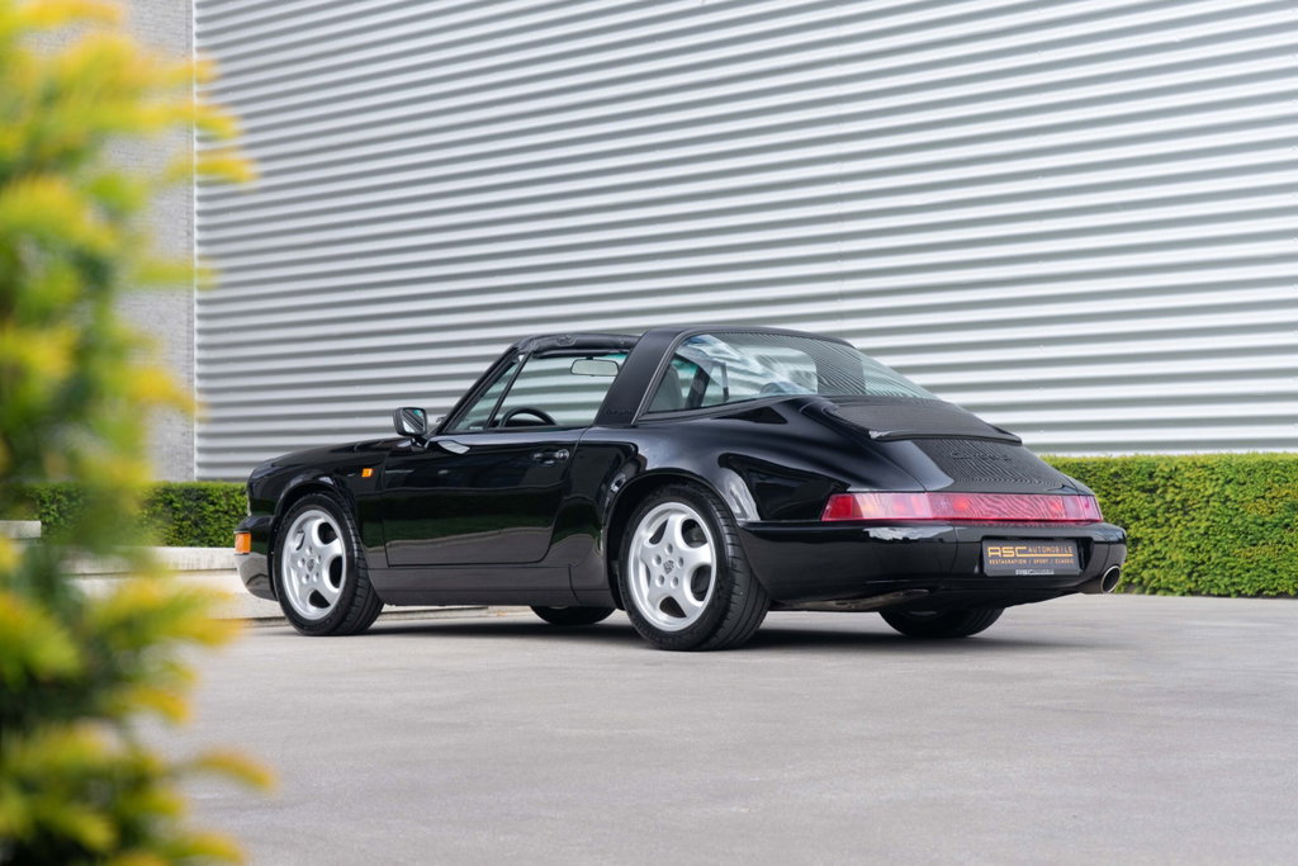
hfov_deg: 36.2
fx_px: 1983
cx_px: 649
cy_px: 433
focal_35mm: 55
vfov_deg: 24.6
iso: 80
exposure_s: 1/50
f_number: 5
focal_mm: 55
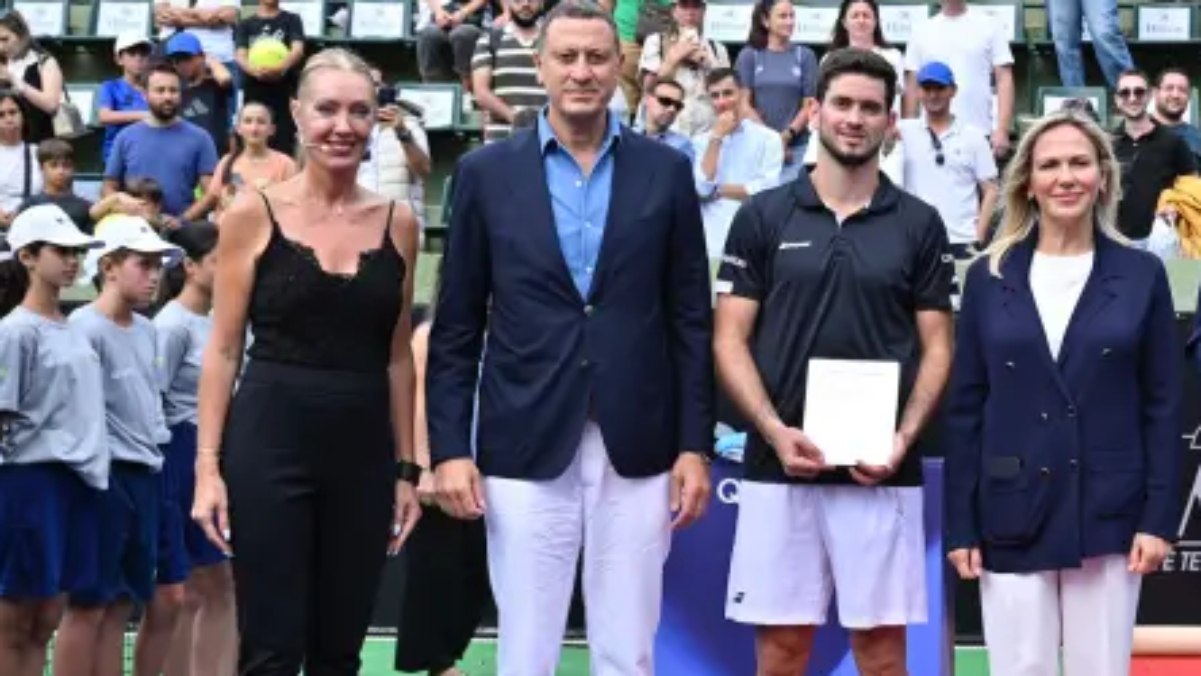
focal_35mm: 85
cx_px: 1106
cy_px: 389
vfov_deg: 14.2
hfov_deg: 24.2
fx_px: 2708
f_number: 5.6
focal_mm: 40
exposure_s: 1/160
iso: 100
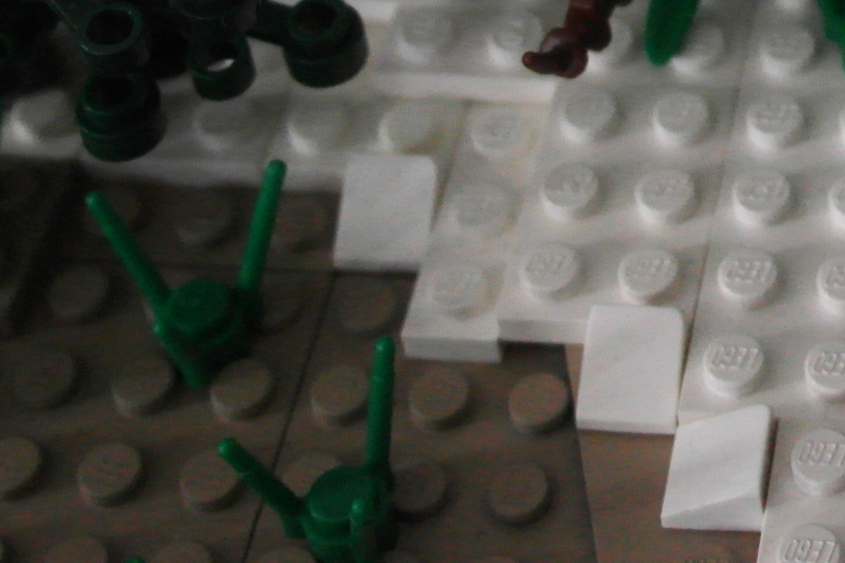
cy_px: -432
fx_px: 2652
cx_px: 1117
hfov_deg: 17.0
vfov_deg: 11.3
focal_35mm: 113
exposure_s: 1/160
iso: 1600
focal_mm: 20
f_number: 4.5
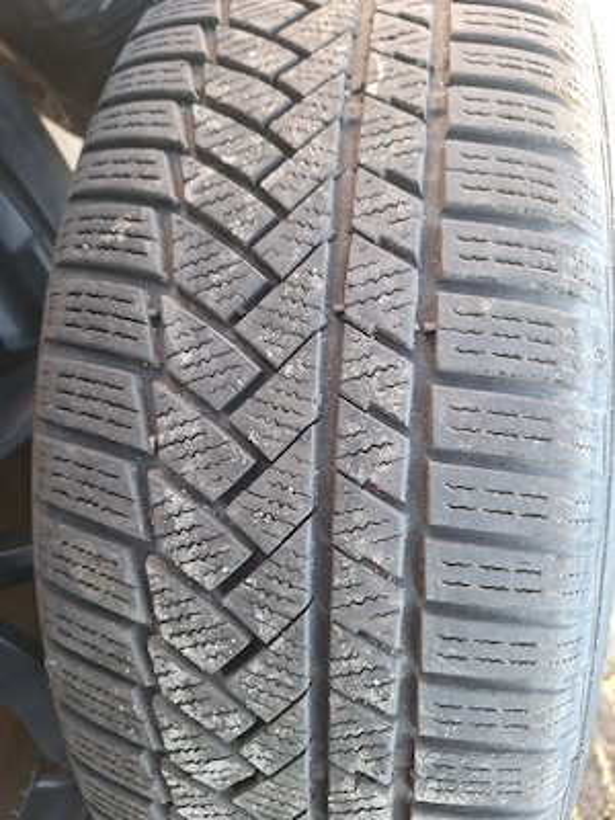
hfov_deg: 58.9
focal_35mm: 23
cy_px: 410
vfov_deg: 73.9
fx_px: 545
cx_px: 308
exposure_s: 1/50
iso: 50
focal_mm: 5.54
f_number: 1.8
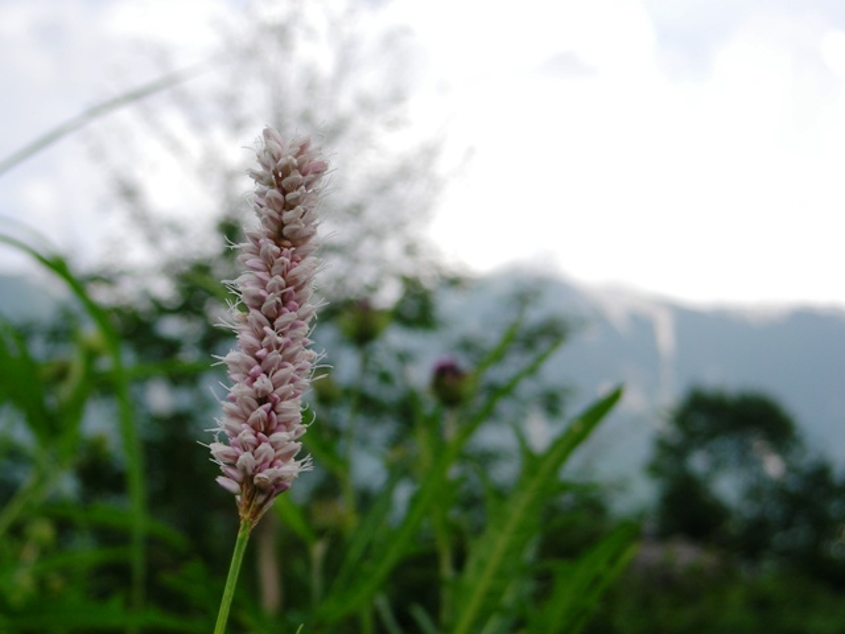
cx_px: 422
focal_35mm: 76
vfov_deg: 19.4
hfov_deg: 25.7
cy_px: 317
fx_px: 1855
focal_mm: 12.3
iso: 50
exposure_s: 1/415
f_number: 3.9
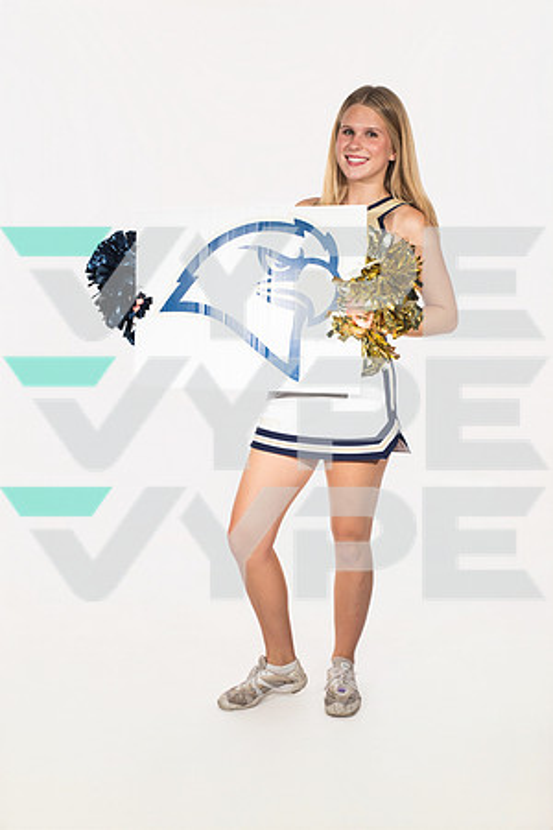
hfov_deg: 33.4
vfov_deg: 48.5
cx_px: 276
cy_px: 415
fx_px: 922
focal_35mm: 40
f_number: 8
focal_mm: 40
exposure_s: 1/640
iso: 800
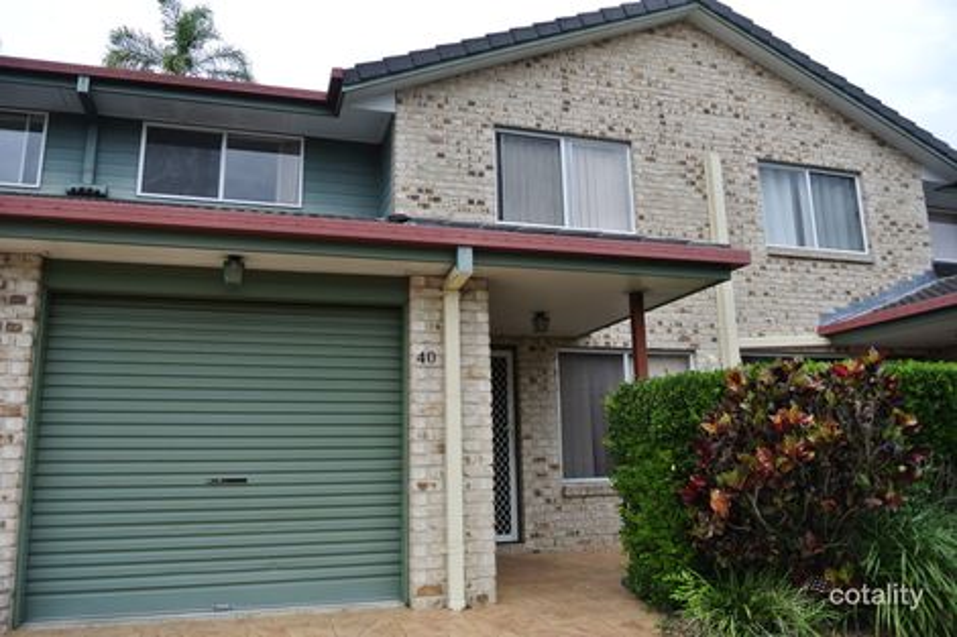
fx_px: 717
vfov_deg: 47.9
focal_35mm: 27
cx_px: 478
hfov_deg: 67.4
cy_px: 318
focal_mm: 10
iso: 100
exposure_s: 1/100
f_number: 3.5
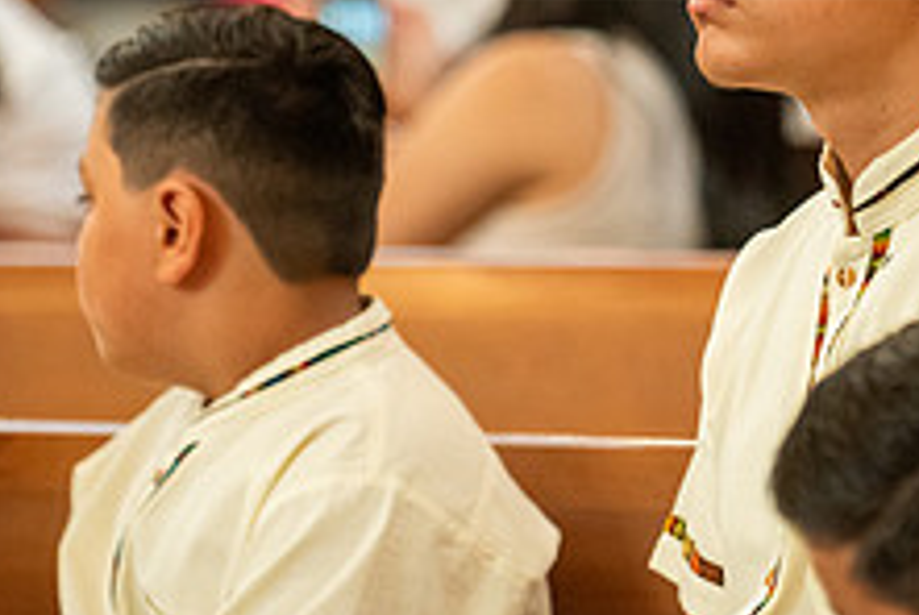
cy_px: -102
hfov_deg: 5.2
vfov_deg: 3.5
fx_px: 10046
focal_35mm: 393
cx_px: 653
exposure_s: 1/100
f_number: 2.8
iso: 2000
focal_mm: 150
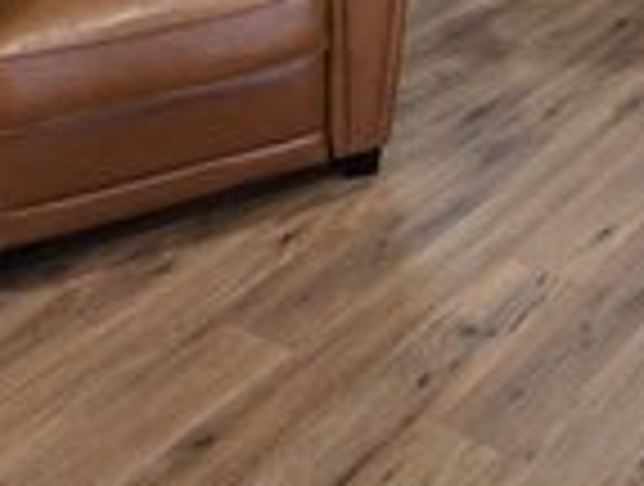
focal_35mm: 58
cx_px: 892
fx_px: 1082
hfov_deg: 26.6
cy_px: -418
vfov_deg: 18.8
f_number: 1.9
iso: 250
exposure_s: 1/60
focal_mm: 2.2
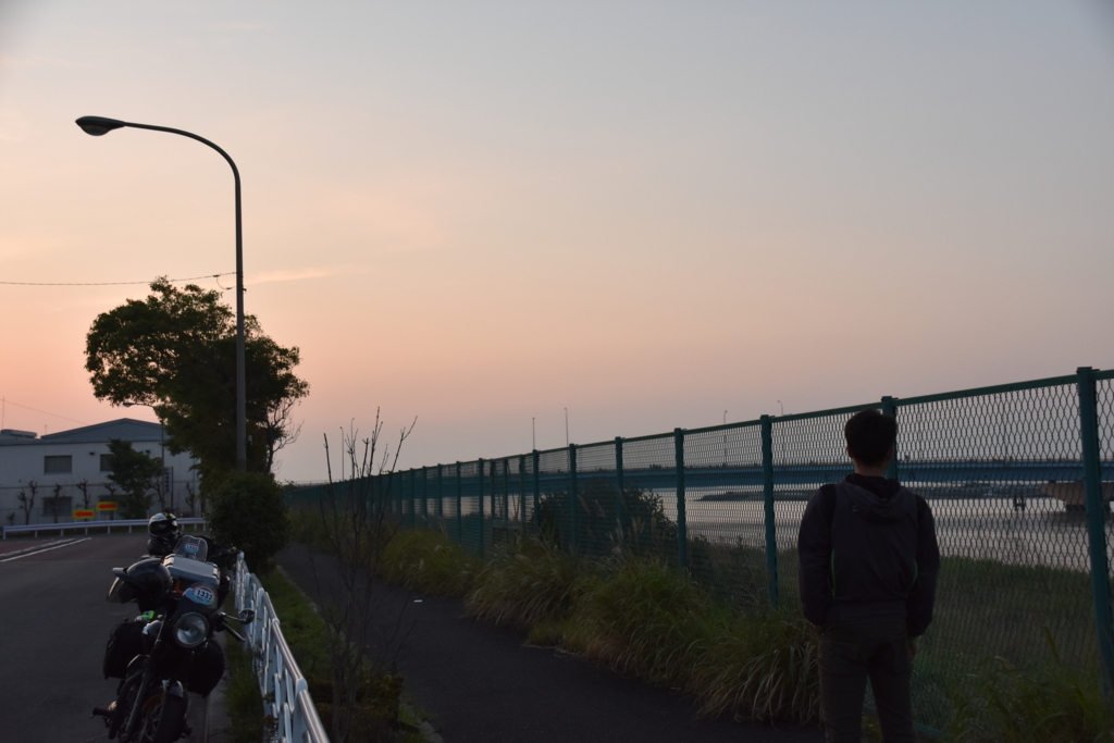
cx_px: 557
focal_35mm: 48
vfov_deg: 28.1
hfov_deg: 41.1
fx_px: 1485
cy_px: 372
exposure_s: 1/125
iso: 800
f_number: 5.6
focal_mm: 32
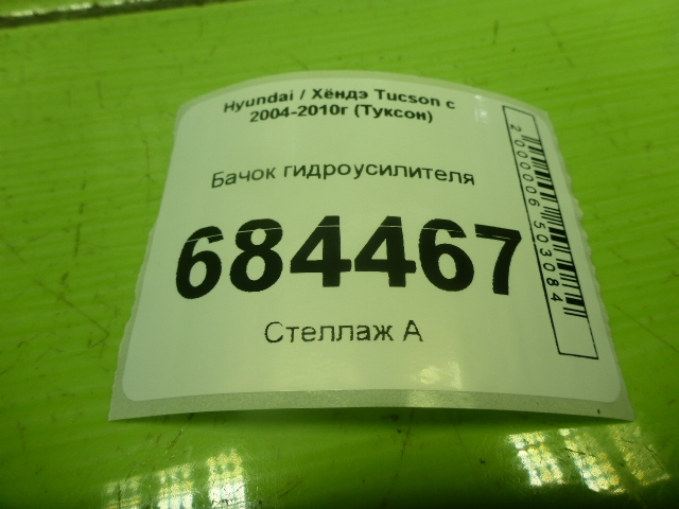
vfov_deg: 49.7
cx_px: 340
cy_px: 254
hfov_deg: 63.4
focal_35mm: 28
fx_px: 549
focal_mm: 4.9
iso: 100
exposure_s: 1/640
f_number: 3.3
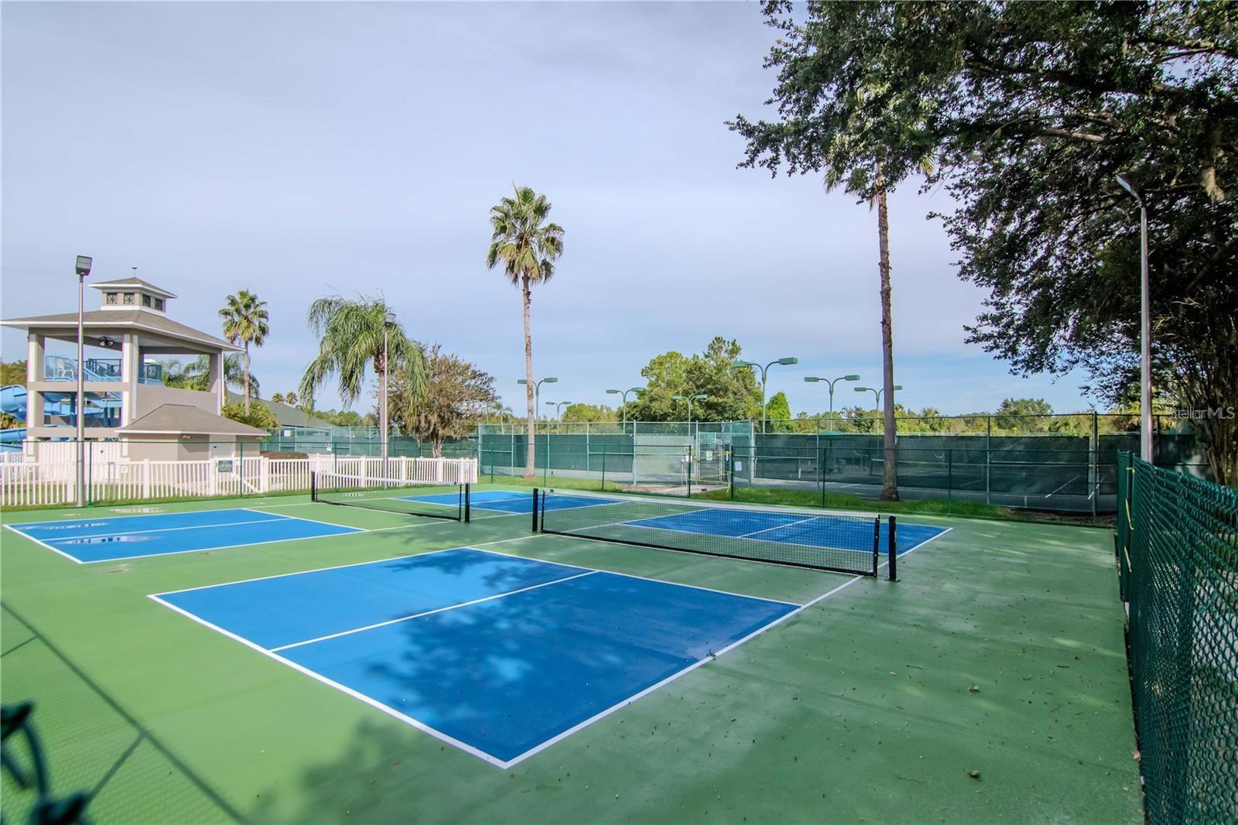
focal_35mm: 18
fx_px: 619
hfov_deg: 90.0
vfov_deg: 67.4
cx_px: 619
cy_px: 412
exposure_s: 1/4000
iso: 1000
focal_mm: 12
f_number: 6.3
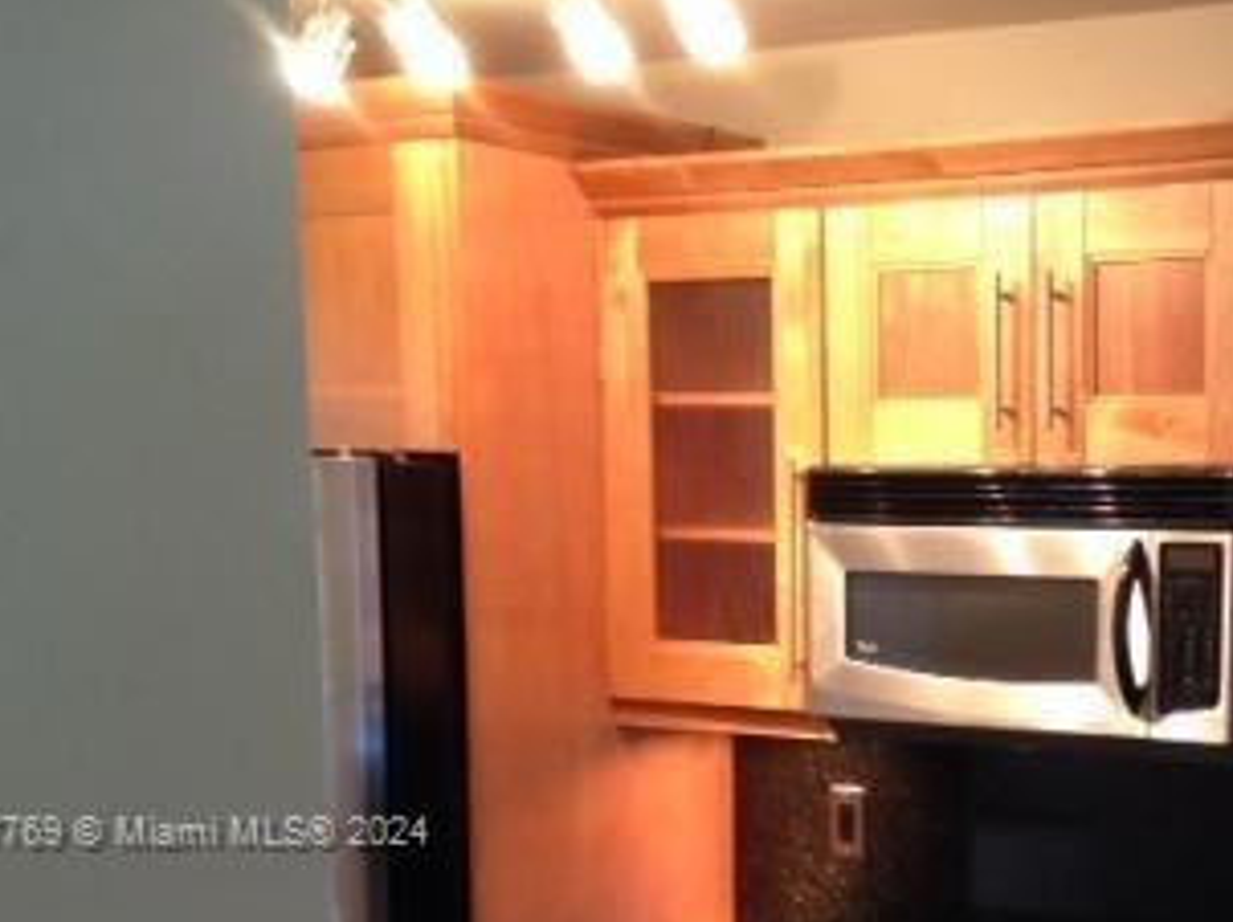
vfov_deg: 20.5
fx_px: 2491
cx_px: 1172
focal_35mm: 70
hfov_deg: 26.6
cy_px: 836
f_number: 2.4
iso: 160
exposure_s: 1/20
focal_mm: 4.12
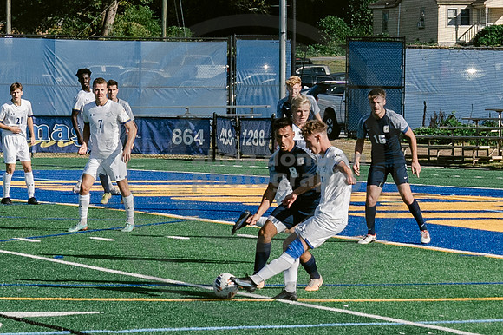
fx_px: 3249
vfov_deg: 5.9
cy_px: 159
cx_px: 235
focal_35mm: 233
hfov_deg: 8.9
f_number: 5.6
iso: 640
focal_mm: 53
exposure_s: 1/3200
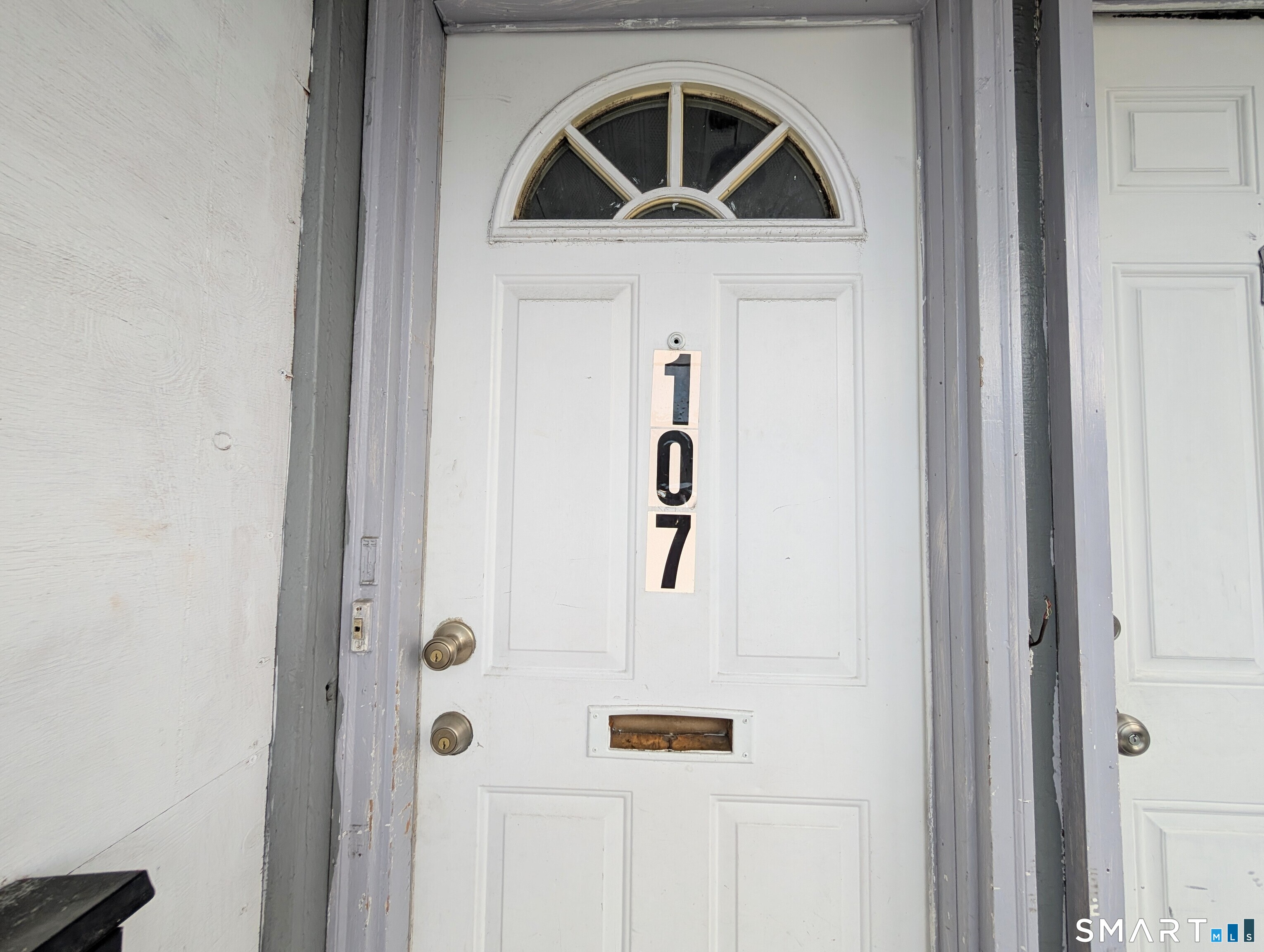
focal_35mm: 12
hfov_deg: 110.5
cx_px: 632
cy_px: 476
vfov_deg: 94.6
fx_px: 439
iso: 71
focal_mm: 2.02
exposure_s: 1/236
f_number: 1.7
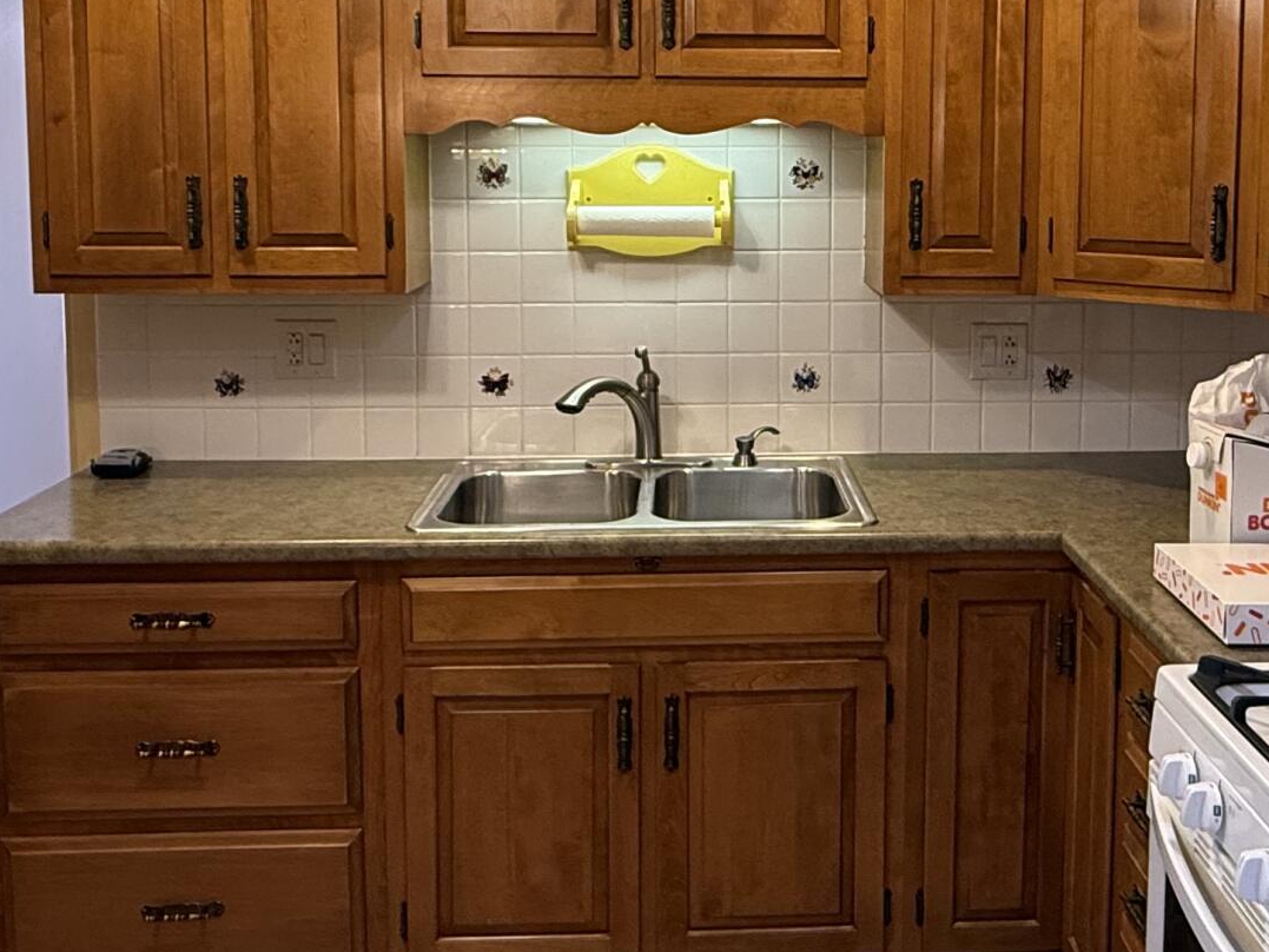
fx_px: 1430
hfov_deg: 47.5
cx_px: 782
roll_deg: -0.3
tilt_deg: -4.9
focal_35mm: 39
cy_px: 276
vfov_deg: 36.2
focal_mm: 2.22
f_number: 2.2
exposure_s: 1/60
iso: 200
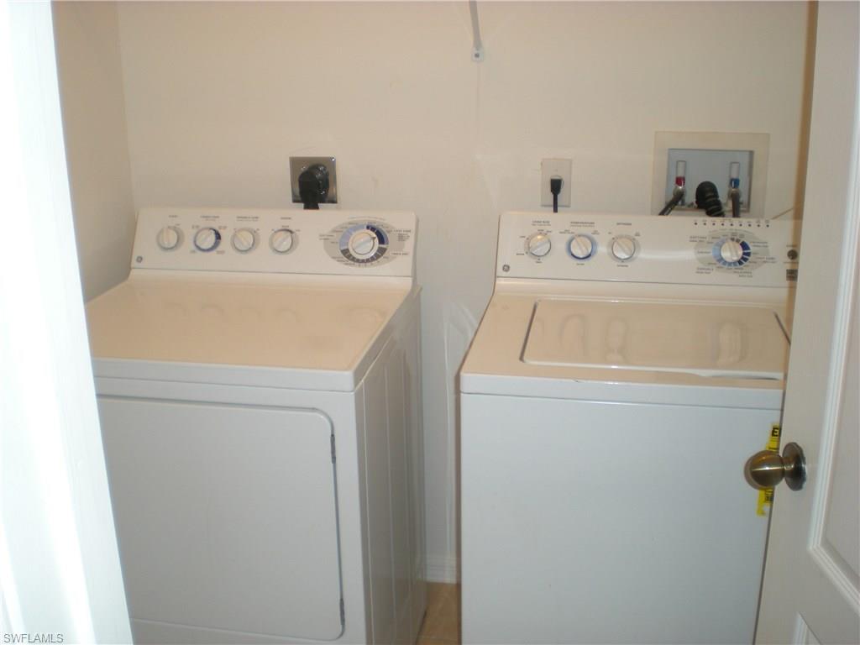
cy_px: 322
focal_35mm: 38
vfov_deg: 37.7
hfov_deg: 49.0
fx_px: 944
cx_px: 430
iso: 64
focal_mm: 6.3
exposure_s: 1/30
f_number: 3.1
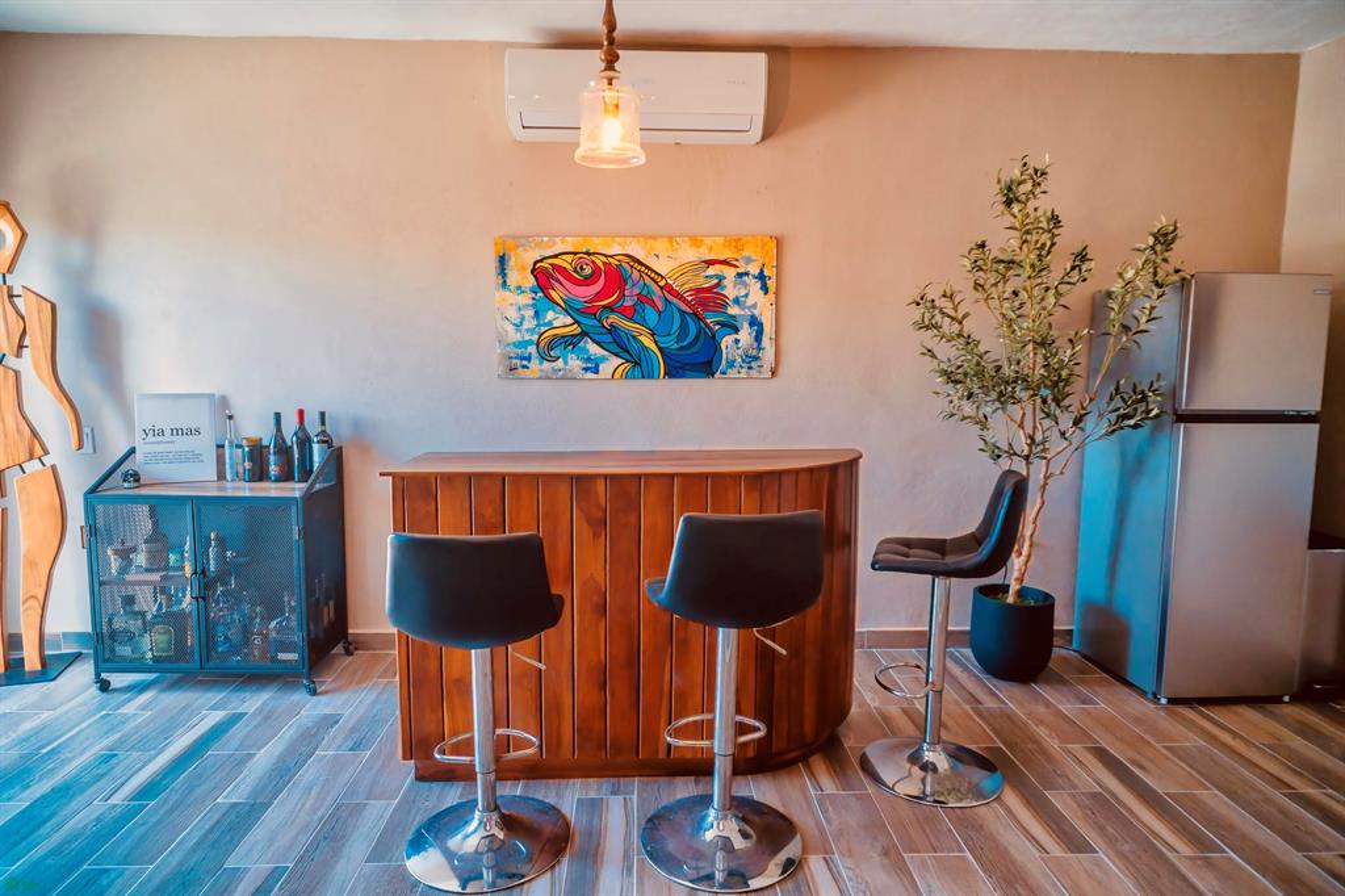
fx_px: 747
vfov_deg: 61.9
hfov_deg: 84.0
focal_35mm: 20
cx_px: 672
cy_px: 448
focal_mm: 20
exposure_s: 1/125
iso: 500
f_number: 3.5
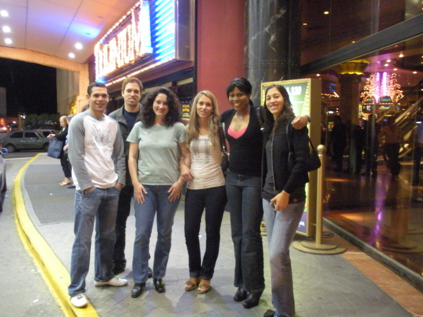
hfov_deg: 51.4
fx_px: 440
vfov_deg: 39.7
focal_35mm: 36
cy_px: 158
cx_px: 212
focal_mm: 6.3
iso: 800
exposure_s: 1/7.3
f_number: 3.5
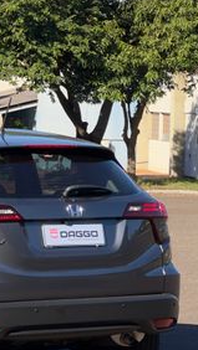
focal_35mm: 140
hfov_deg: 8.6
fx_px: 1304
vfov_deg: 15.3
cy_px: 195
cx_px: -57
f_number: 2.8
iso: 25
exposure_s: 1/394
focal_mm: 9
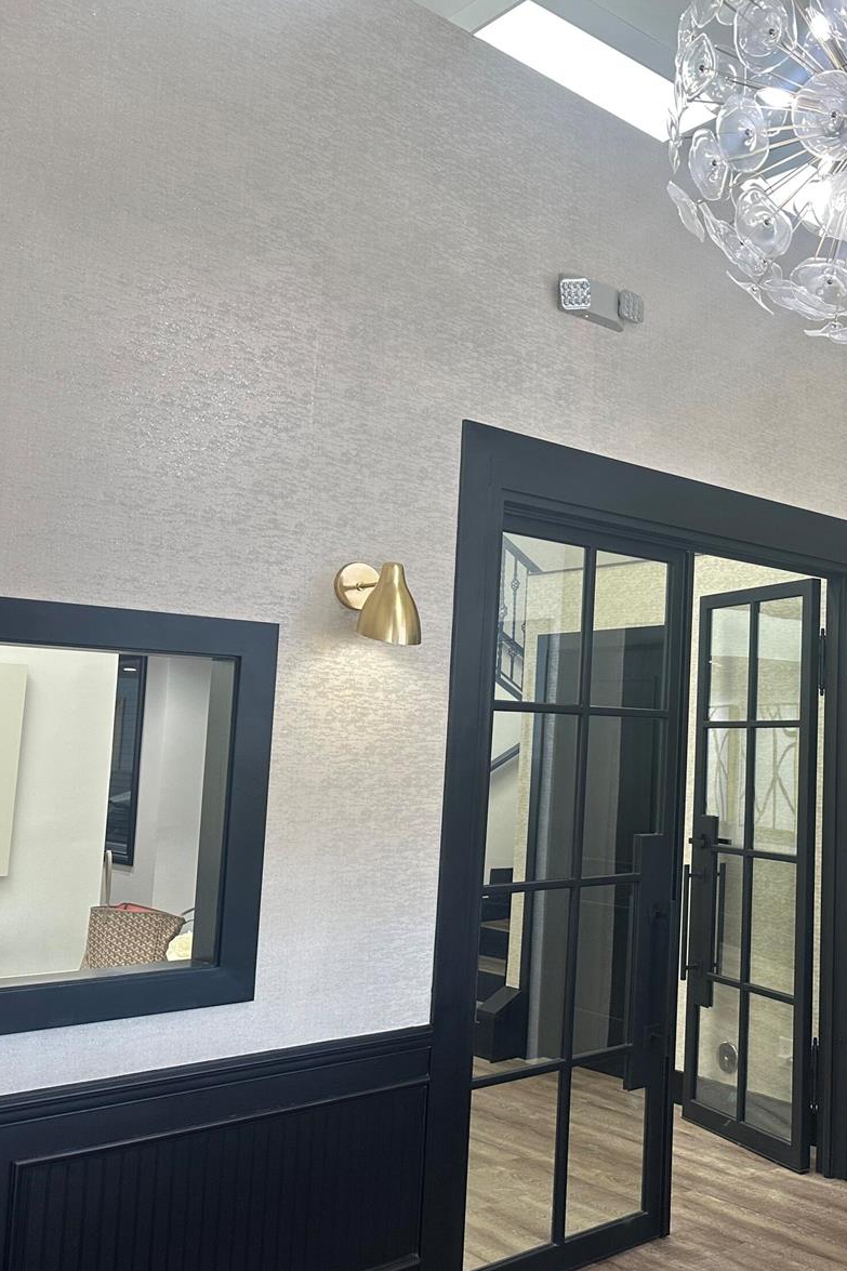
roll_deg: -0.7
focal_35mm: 34
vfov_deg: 55.8
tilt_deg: +4.4
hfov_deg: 36.3
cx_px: 772
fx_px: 1200
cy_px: 631
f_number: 1.78
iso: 160
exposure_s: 1/120
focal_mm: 6.86
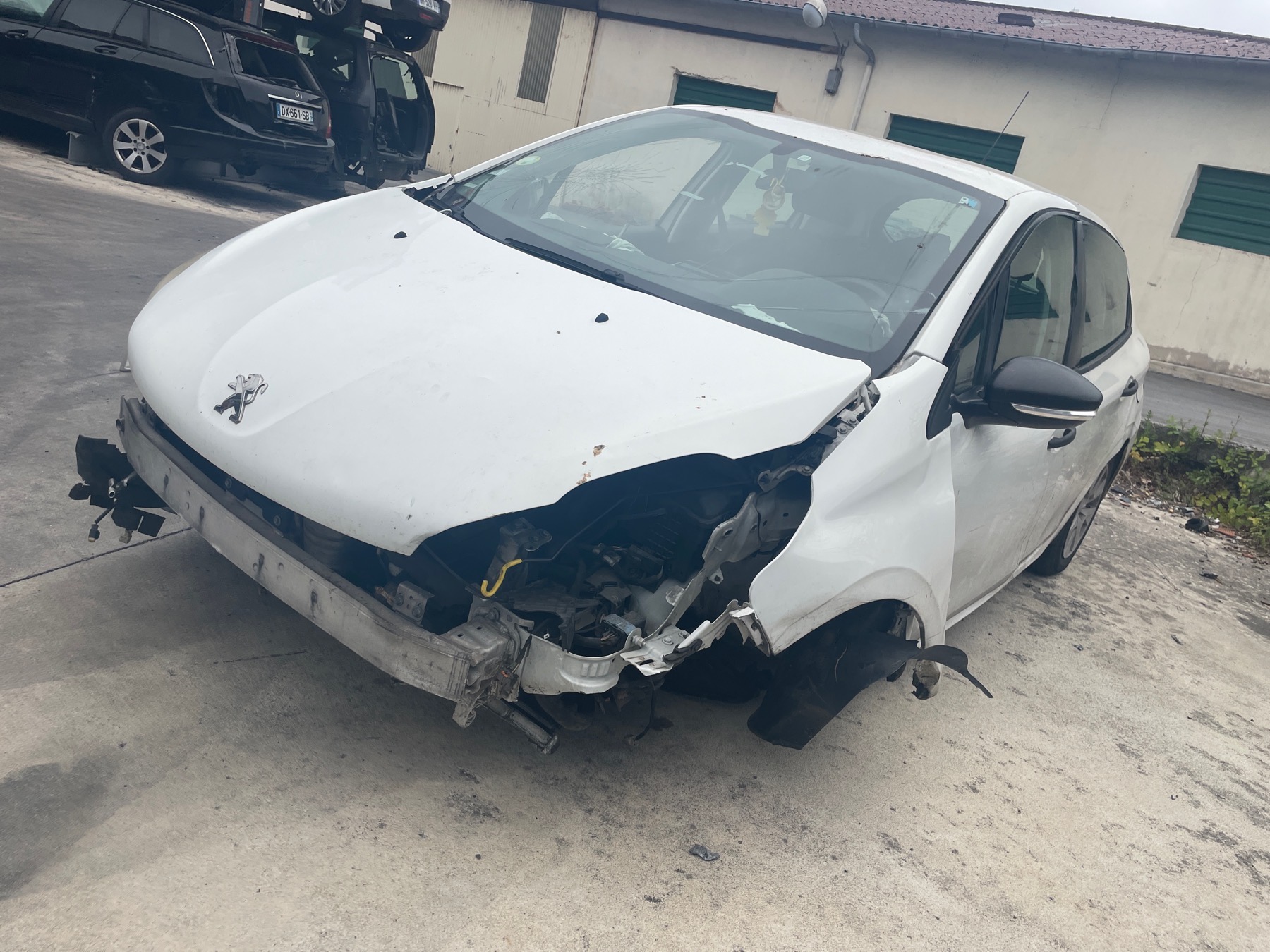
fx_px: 954
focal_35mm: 26
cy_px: 476
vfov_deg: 53.1
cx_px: 635
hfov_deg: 67.3
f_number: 1.6
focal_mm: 4.2
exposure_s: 1/3610
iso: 32
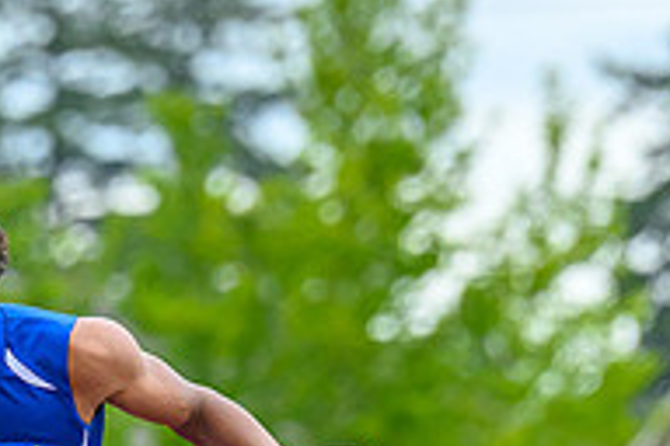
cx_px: -49
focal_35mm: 1162
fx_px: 21624
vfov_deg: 1.2
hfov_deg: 1.8
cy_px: 793
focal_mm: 200
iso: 720
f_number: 4.5
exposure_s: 1/1600
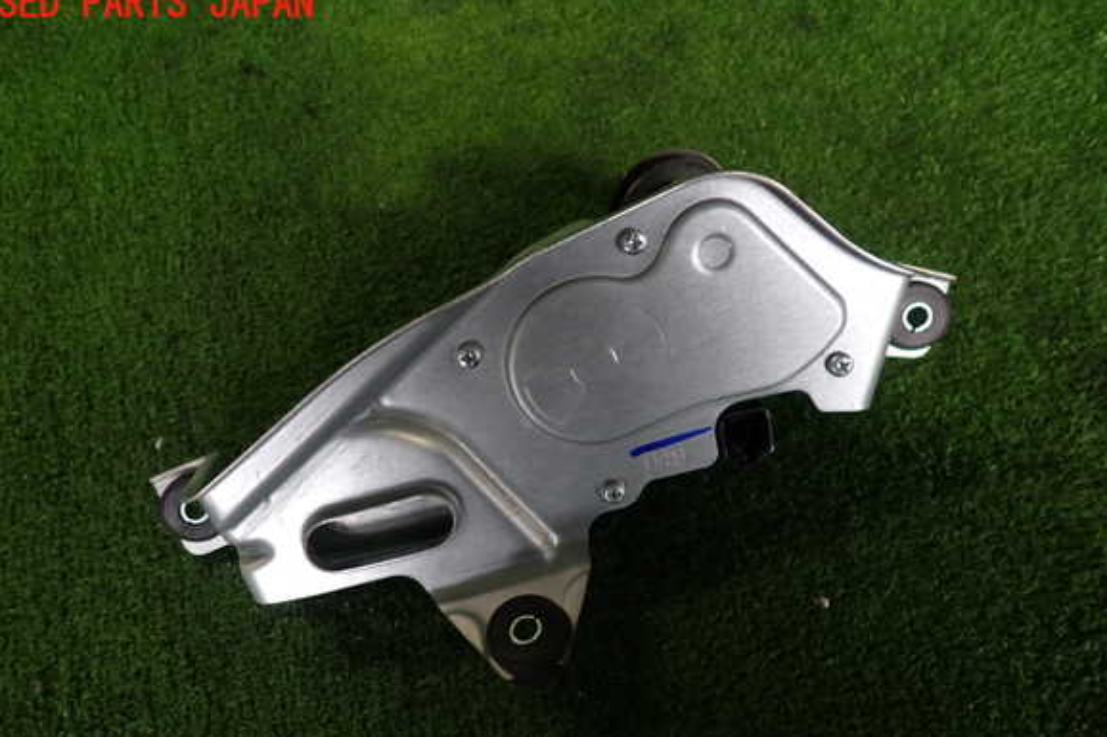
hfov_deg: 67.4
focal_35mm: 27
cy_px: 412
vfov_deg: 47.8
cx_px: 540
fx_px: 830
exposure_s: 1/60
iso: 200
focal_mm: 4.5
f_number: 2
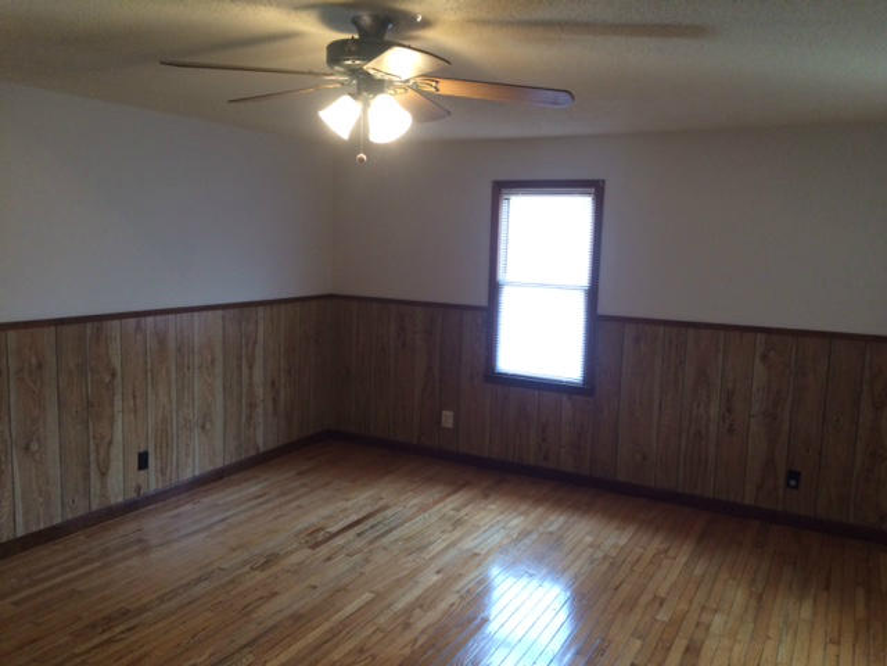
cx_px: 444
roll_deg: -0.1
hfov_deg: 61.7
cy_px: 333
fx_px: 743
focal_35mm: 29
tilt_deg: -9.1
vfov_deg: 48.2
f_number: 2.2
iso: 160
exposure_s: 1/30
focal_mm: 4.15
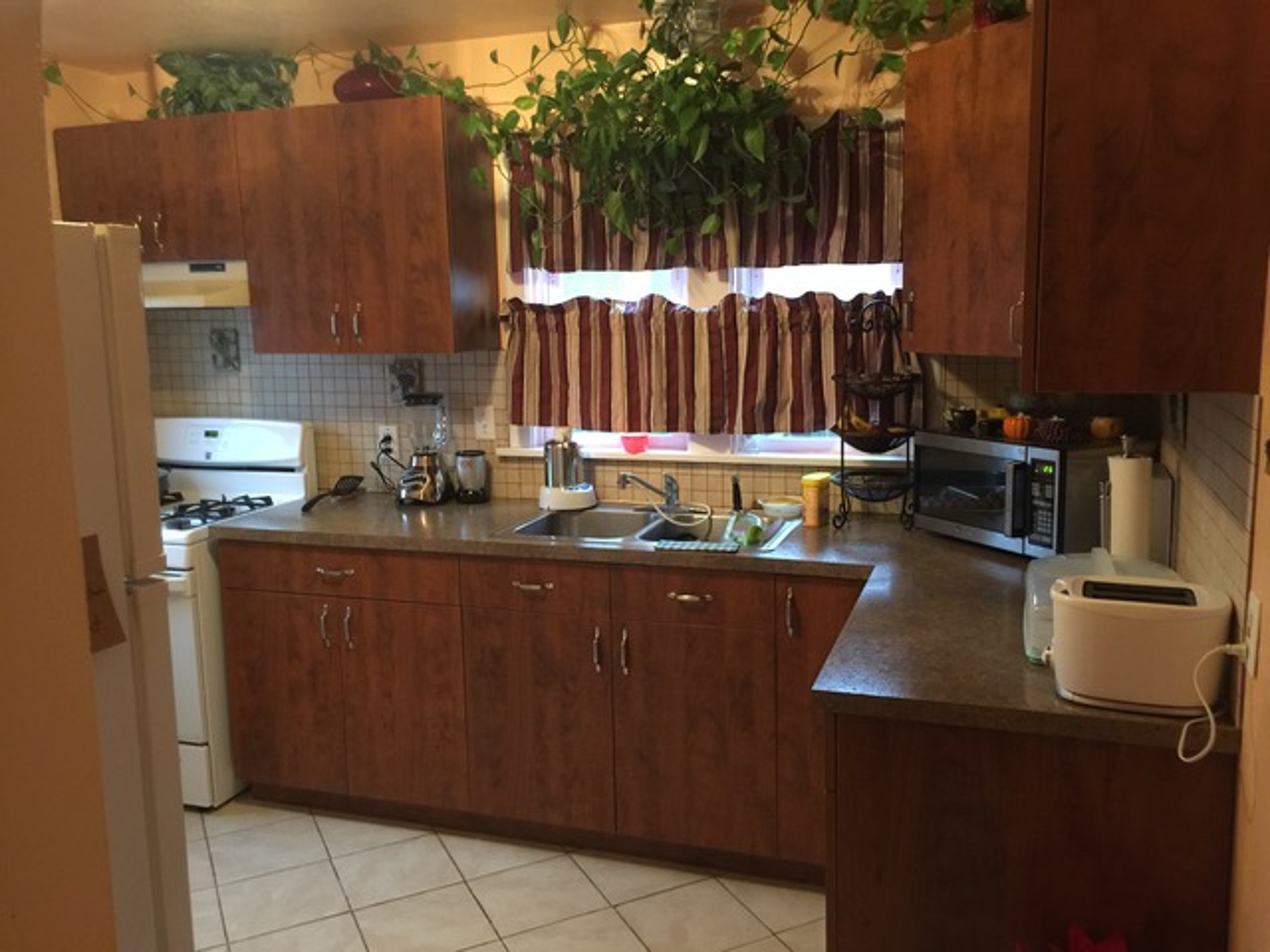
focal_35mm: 29
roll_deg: +0.7
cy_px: 476
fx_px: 1064
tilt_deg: -9.1
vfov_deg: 48.2
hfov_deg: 61.7
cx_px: 635
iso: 80
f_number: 2.2
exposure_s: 1/4
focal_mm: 4.15
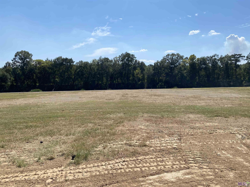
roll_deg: +0.3
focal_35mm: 26
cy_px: 94
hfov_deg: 67.3
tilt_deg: -3.2
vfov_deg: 53.1
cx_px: 125
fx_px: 188
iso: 32
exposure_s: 1/4444
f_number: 1.8
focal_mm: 4.25
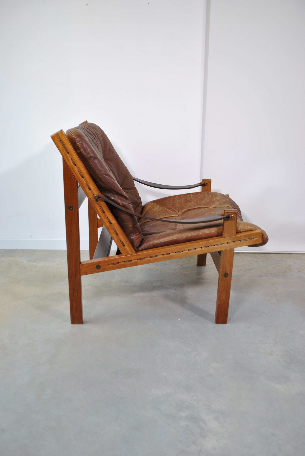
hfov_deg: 43.7
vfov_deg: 61.9
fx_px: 380
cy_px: 228
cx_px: 152
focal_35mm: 30
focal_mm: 20
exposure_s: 1/40
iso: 200
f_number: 4.5
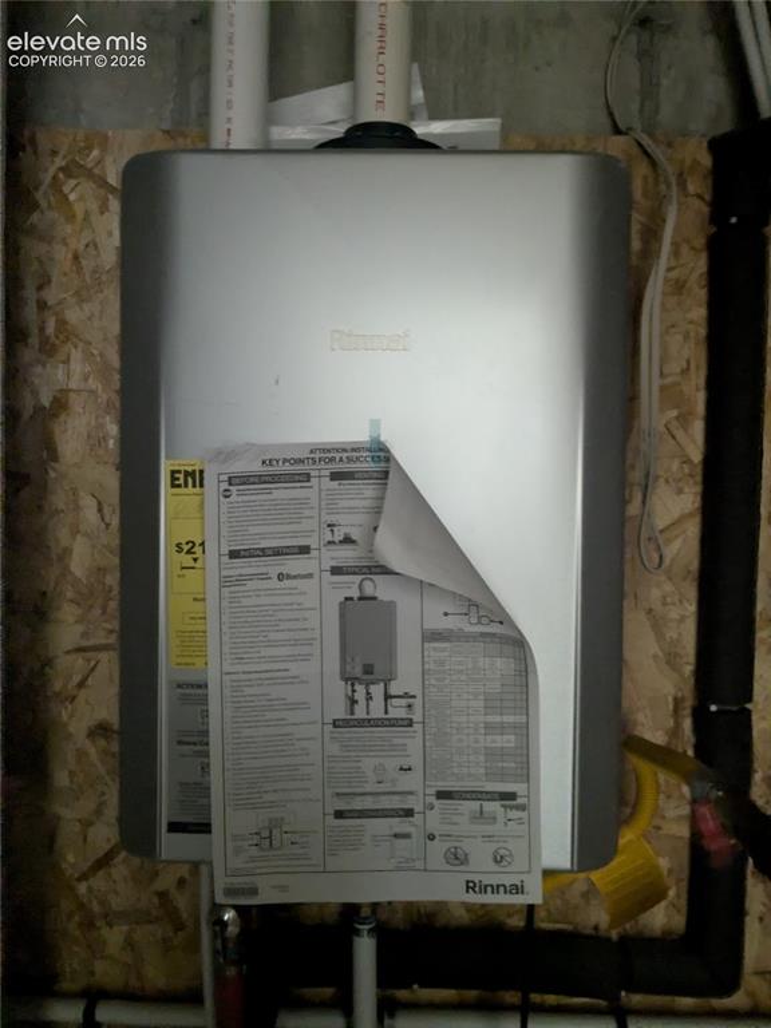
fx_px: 802
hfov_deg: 51.4
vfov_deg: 65.3
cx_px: 386
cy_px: 514
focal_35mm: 27
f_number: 1.73
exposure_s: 1/4.29
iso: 2692
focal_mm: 4.38
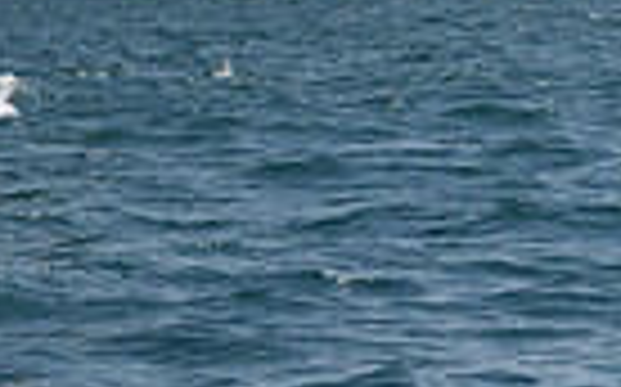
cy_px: -814
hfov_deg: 6.1
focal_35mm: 343
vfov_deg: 3.7
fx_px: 5800
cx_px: -232
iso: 250
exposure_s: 1/1600
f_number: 9
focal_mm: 80
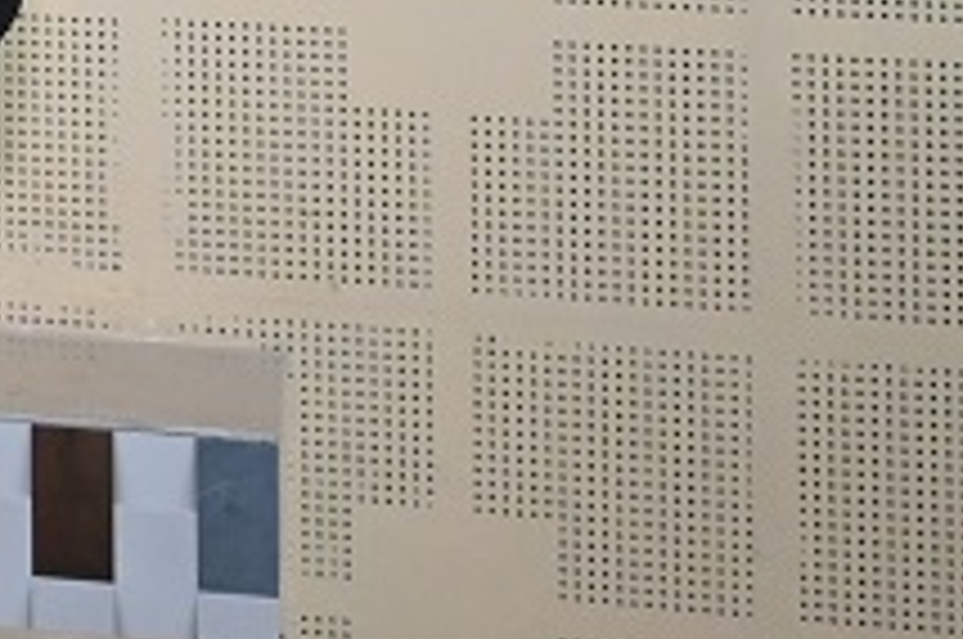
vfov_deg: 6.3
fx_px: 5509
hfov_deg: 8.6
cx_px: -1755
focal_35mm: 206
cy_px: -1051
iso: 1250
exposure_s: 1/200
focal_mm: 21
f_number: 4
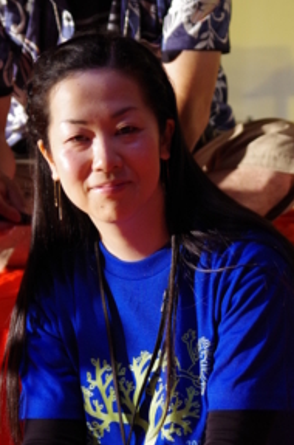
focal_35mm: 230
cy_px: 357
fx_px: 2831
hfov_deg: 5.9
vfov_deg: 8.9
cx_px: 169
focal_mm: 87.5
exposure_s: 1/125
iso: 1600
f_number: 4.5
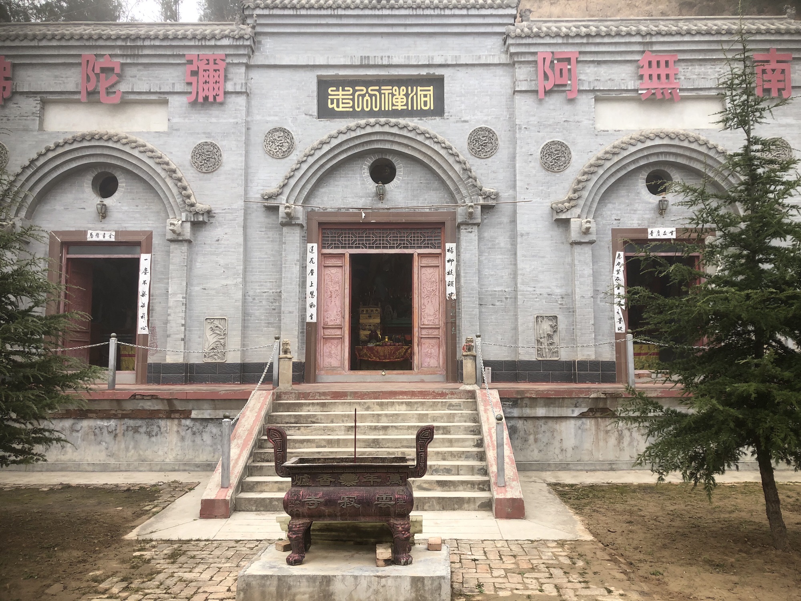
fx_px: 648
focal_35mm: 28
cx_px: 400
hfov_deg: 63.4
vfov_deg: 49.7
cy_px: 300
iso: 20
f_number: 1.8
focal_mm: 4
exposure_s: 1/219
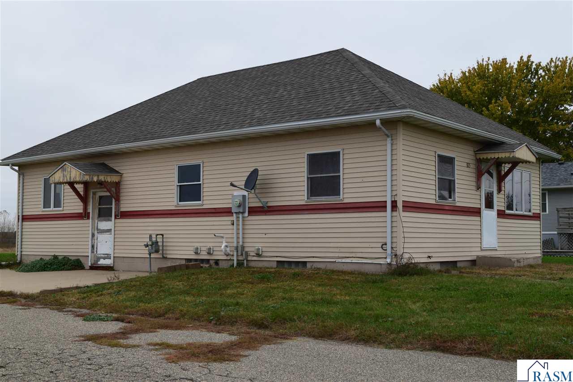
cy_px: 191
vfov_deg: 28.9
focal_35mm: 46
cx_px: 286
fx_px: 740
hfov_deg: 42.3
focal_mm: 31
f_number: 10
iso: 400
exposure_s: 1/320
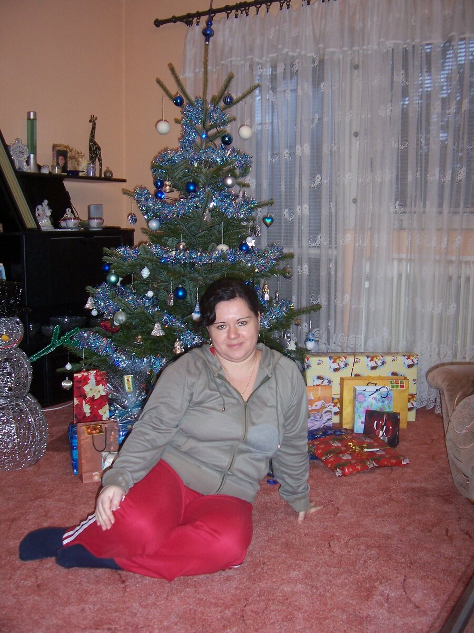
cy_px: 316
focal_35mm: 36
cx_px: 237
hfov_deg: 39.7
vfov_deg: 51.4
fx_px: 657
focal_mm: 6
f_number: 3
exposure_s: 1/60
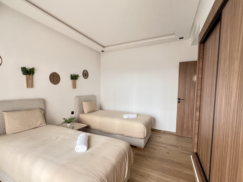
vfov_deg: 78.0
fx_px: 112
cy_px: 98
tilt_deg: -4.5
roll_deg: -0.6
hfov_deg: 94.2
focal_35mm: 16
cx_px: 110
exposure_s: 1/60
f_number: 1.8
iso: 250
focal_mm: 1.57
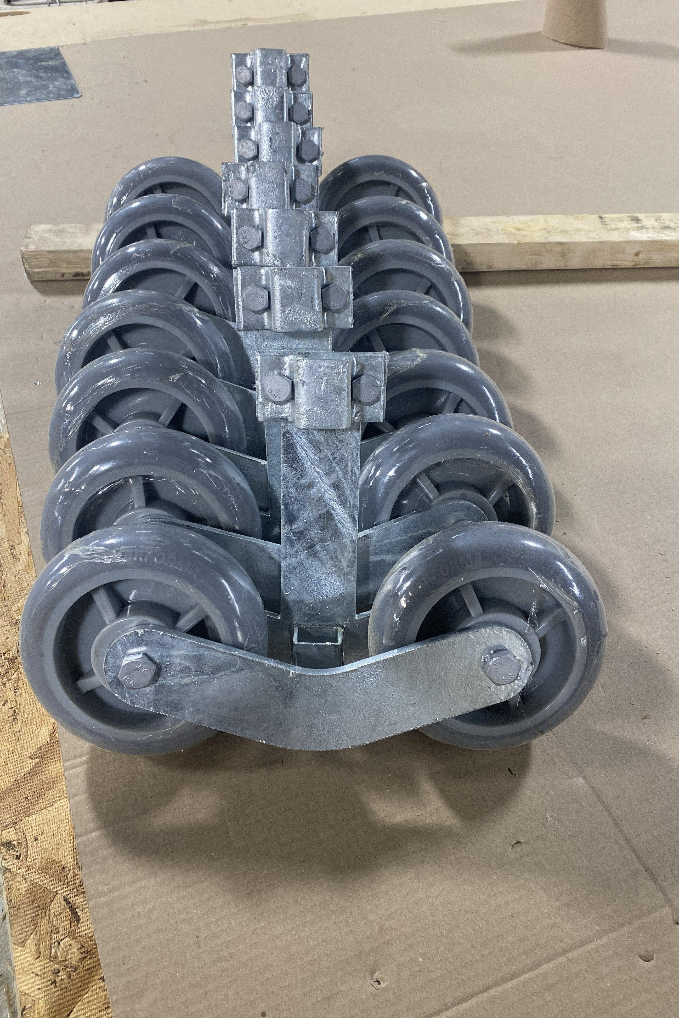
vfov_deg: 65.5
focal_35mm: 28
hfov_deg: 46.4
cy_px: 513
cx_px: 337
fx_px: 792
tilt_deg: -46.4
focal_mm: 4.25
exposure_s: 1/60
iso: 80
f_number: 1.8
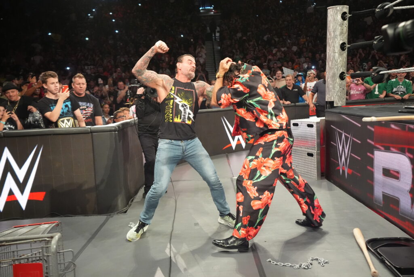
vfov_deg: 39.0
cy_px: 138
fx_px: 391
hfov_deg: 55.7
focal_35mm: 34
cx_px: 207
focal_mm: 34
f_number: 2.8
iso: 6400
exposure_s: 1/640
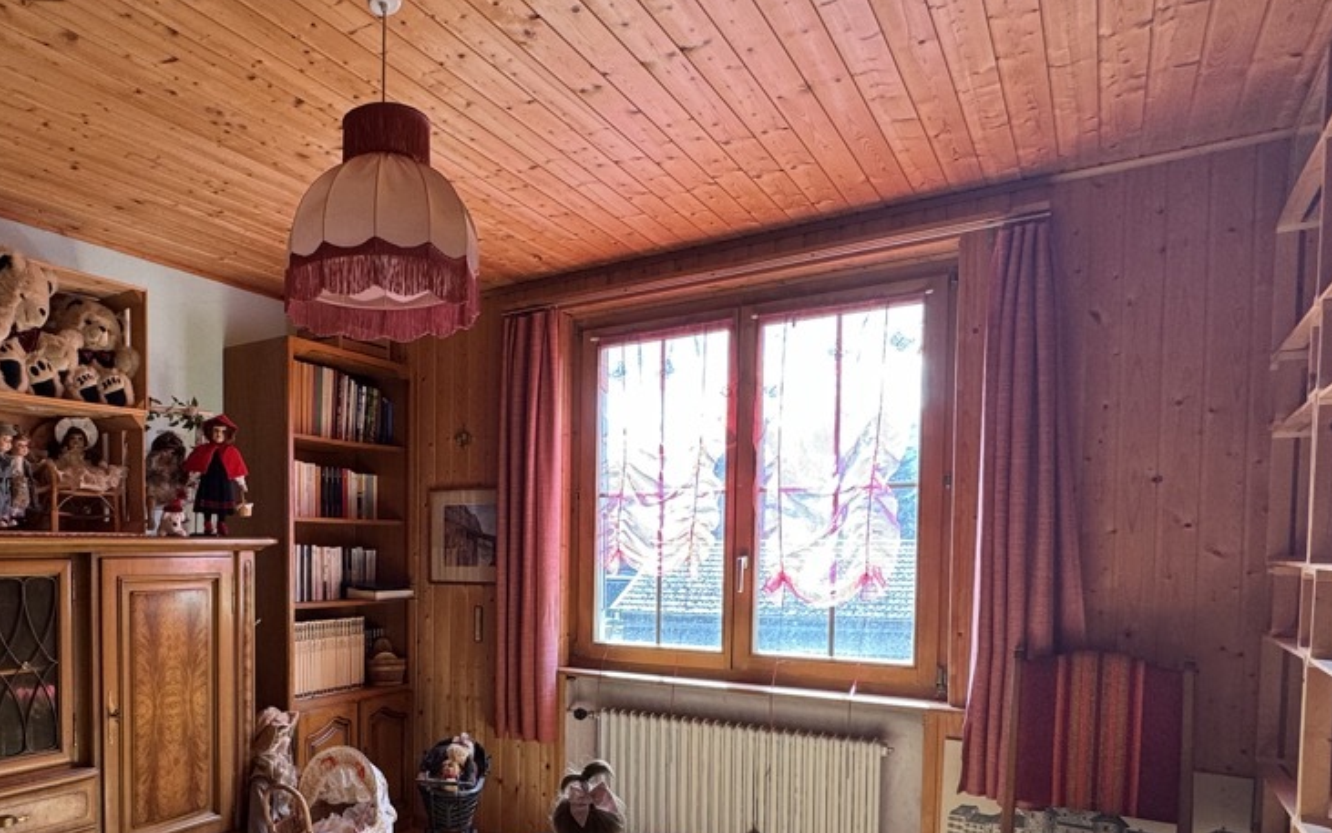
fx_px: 944
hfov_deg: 66.9
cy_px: 587
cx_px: 368
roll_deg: -0.2
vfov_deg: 46.5
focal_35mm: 26
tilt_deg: -2.2
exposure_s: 1/99
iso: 160
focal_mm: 2.22
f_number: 2.2
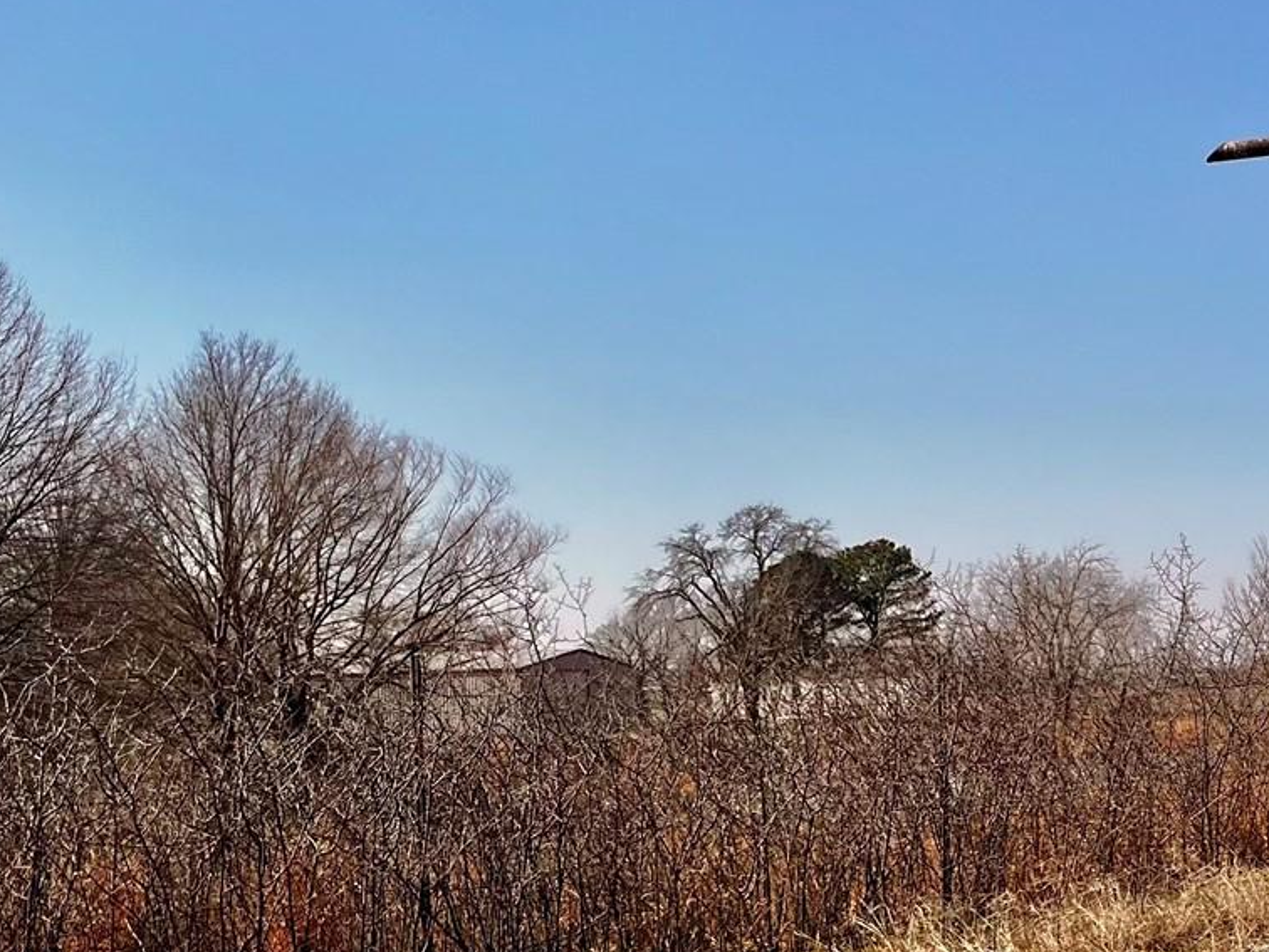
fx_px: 2420
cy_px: 678
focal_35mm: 66
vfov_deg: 22.1
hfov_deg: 27.3
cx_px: 1334
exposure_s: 1/4651
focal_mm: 5.1
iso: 50
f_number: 1.6
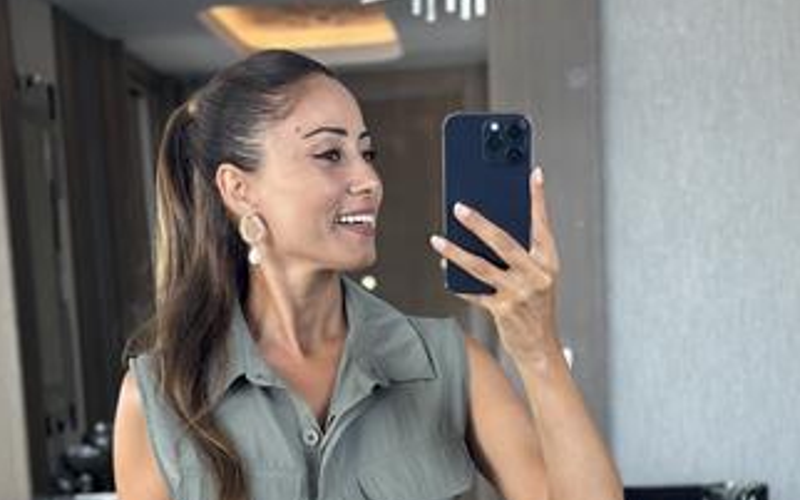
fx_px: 1744
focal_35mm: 80
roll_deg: +3.6
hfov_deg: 25.8
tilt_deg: -18.9
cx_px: 380
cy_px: 609
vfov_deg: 15.7
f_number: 1.78
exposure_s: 1/75
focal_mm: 6.86
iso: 125
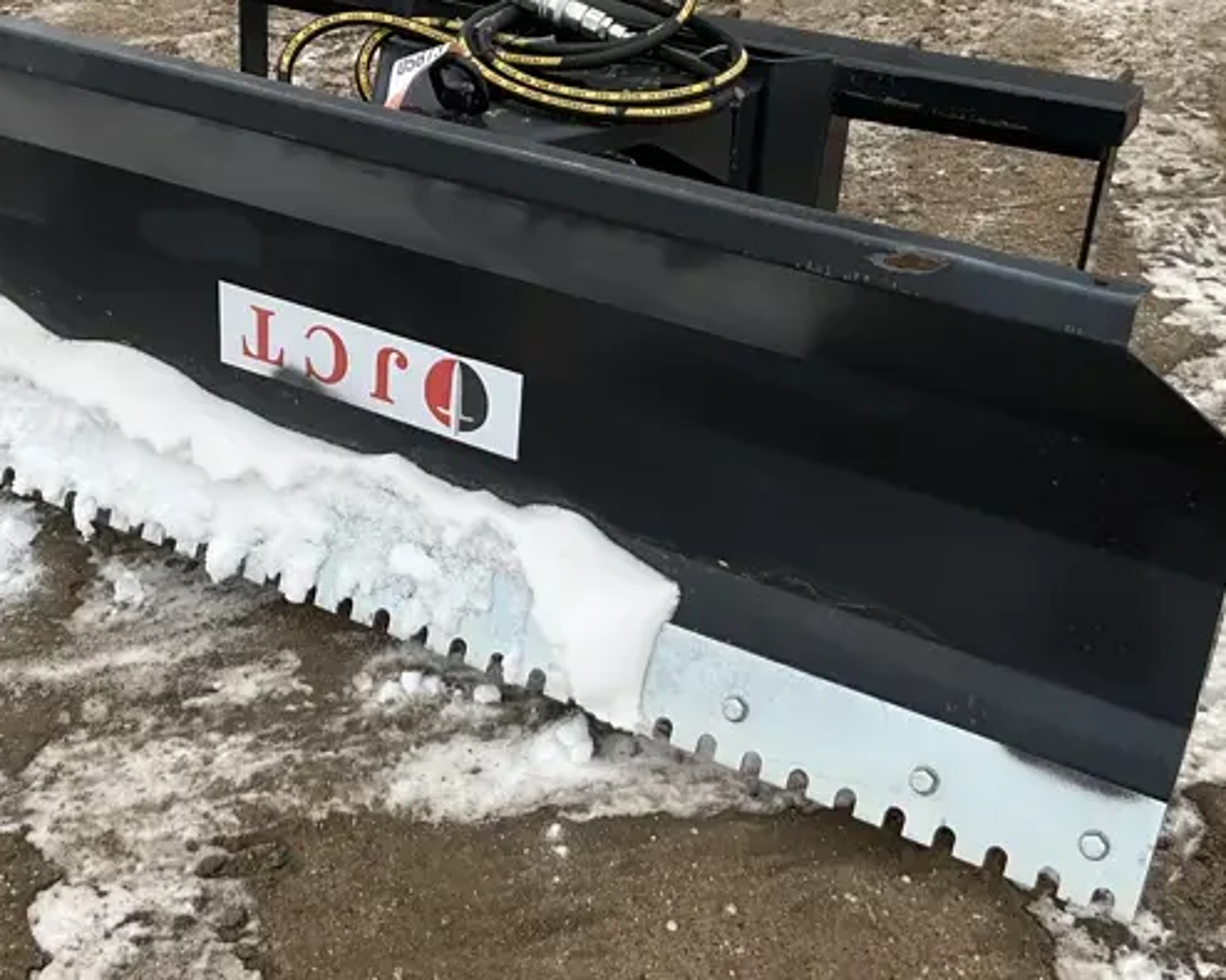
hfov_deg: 34.1
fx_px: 1995
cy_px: 444
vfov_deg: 27.6
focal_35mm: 55
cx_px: 541
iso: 25
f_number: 1.8
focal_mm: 3
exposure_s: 1/425
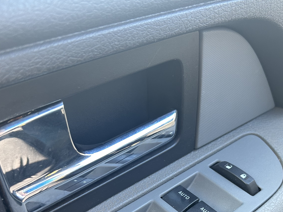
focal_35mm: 46
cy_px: 182
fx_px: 376
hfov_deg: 41.1
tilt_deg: -39.1
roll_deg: +2.7
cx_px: 164
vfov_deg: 30.4
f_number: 1.5
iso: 125
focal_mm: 5.7
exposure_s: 1/60
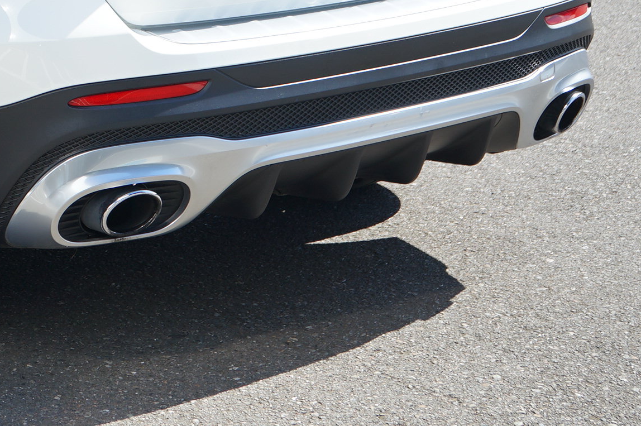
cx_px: -160
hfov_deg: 15.0
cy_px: -123
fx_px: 2330
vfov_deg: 10.2
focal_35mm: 131
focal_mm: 50
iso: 100
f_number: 6.3
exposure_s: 1/200
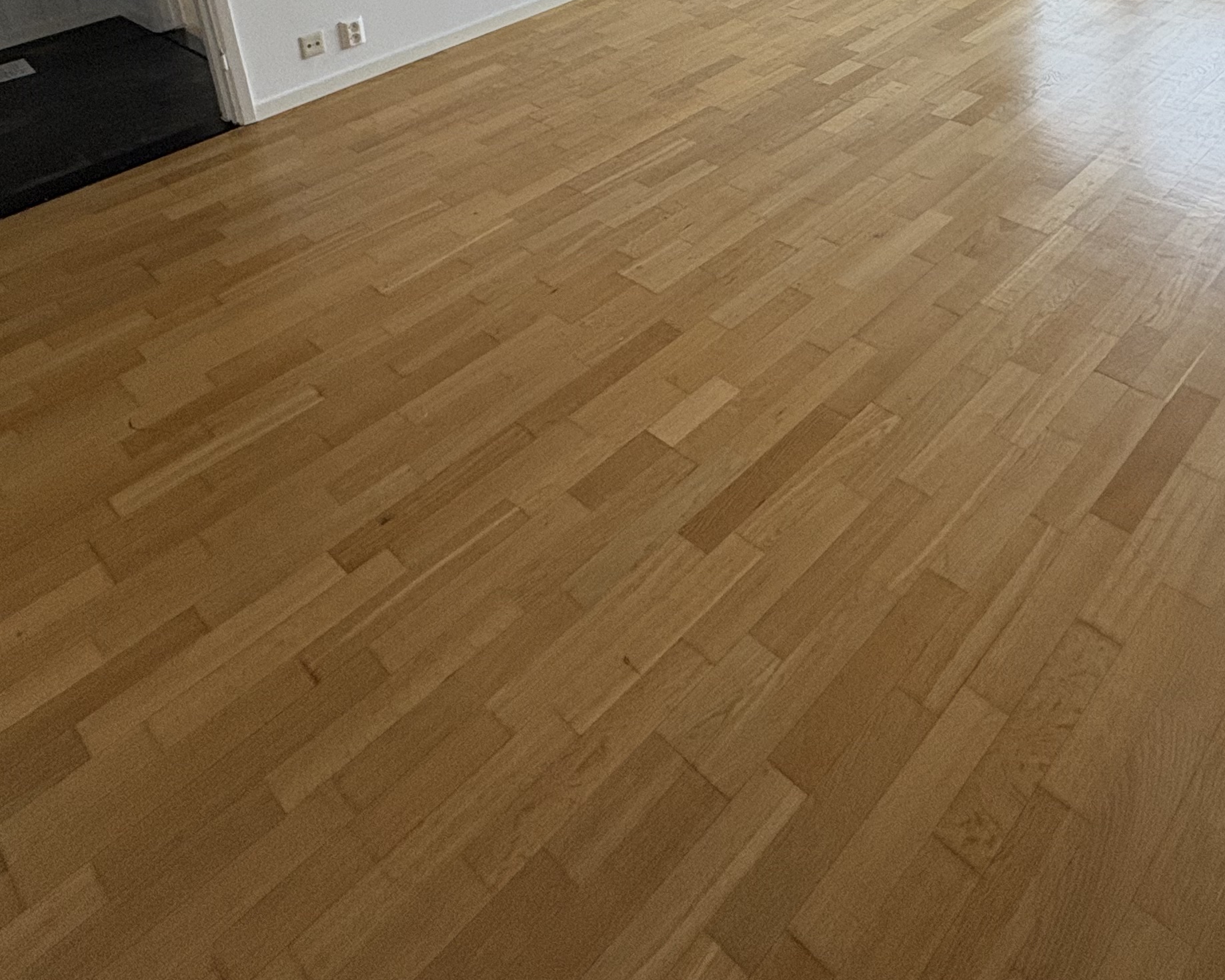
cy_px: 1
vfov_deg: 42.0
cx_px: 726
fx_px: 1087
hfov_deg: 58.4
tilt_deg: -20.0
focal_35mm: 30
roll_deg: +5.2
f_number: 2.2
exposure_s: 1/99
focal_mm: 2.22
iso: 200
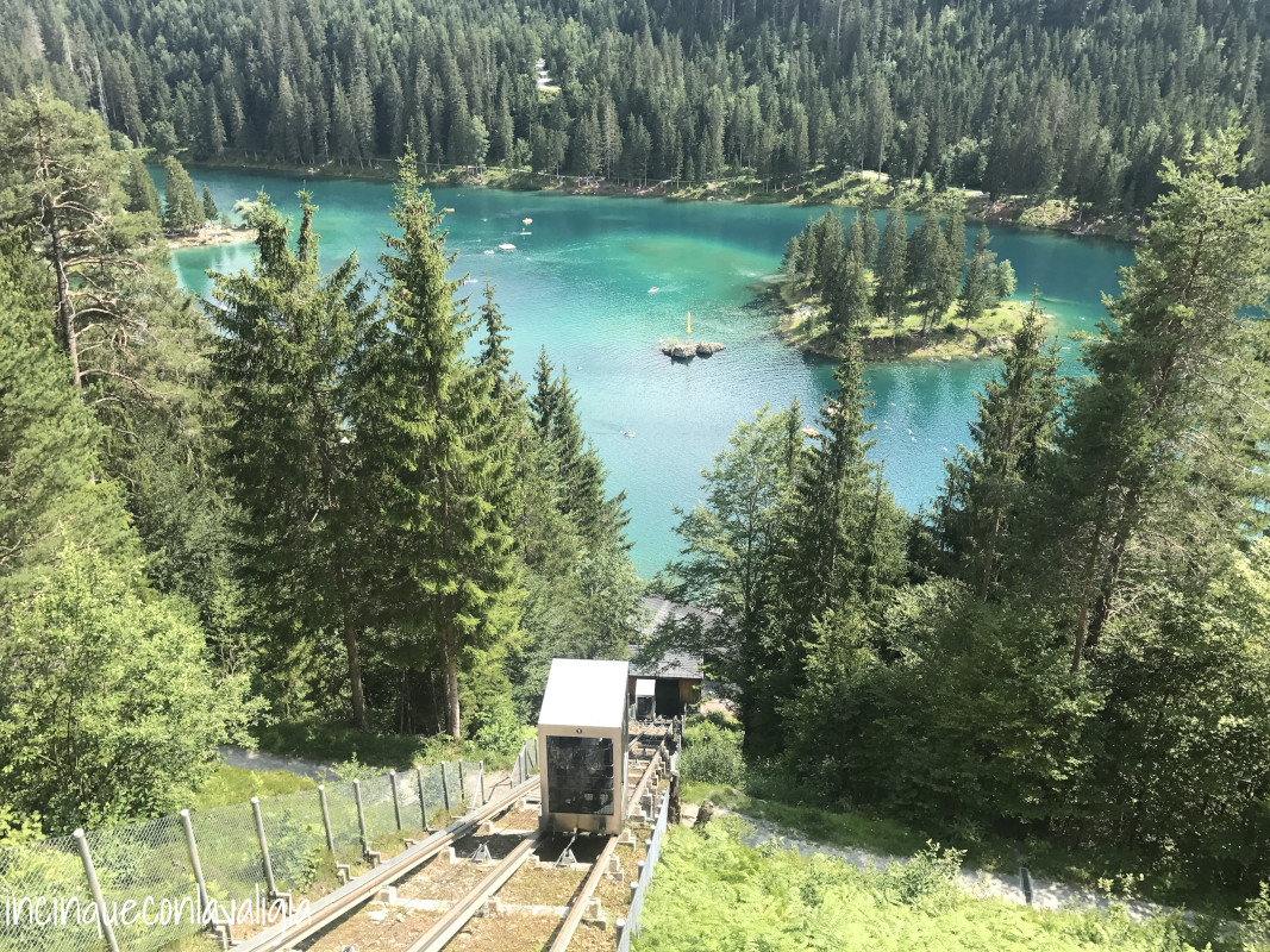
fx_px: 1027
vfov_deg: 49.7
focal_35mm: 28
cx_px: 635
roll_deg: +0.0
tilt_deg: -25.1
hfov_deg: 63.4
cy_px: 476
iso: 20
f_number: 1.8
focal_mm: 3.99
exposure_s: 1/778
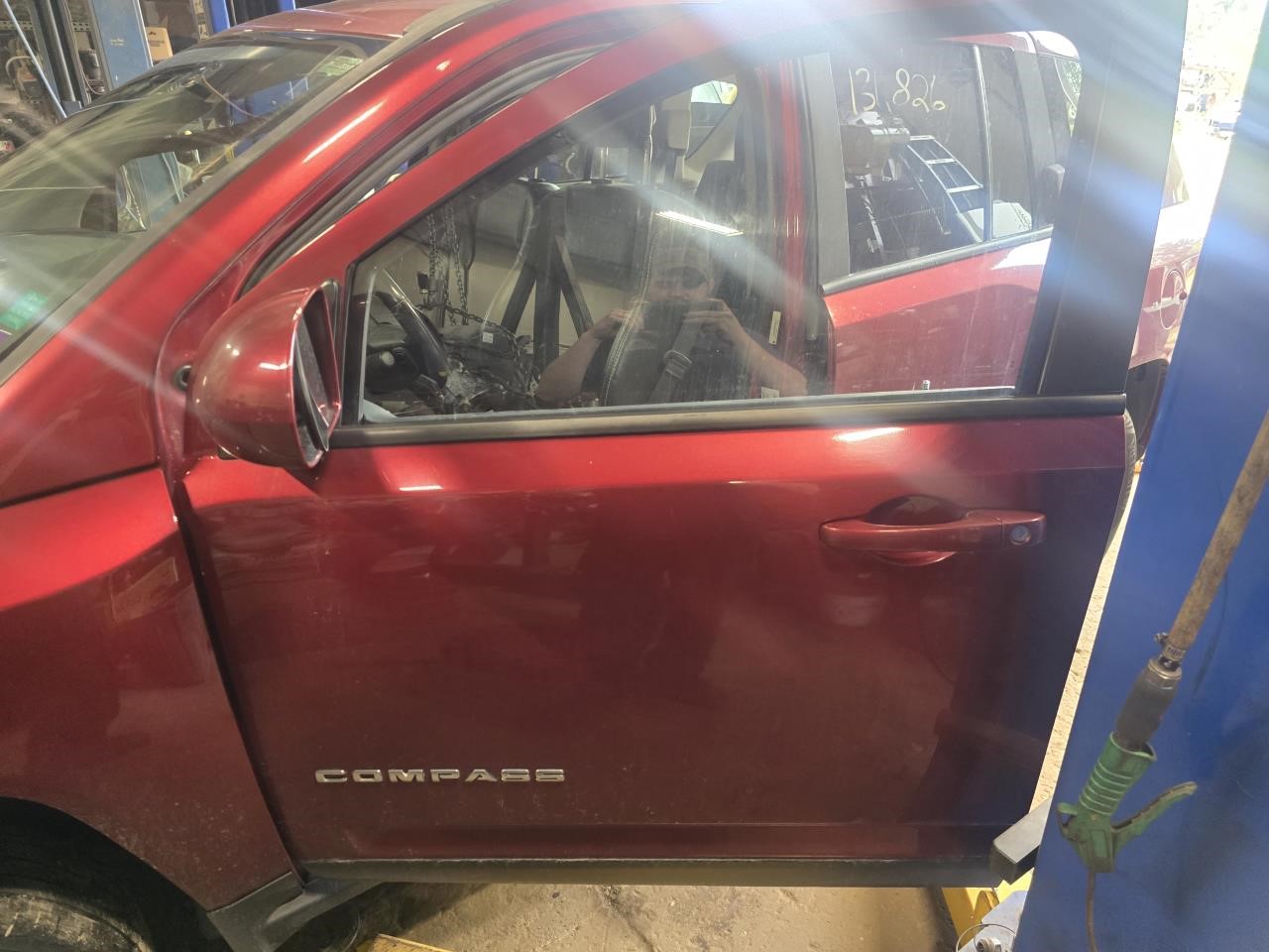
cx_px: 634
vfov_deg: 58.9
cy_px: 476
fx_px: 843
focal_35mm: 23
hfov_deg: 73.9
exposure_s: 1/120
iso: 1000
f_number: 1.7
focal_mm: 6.3
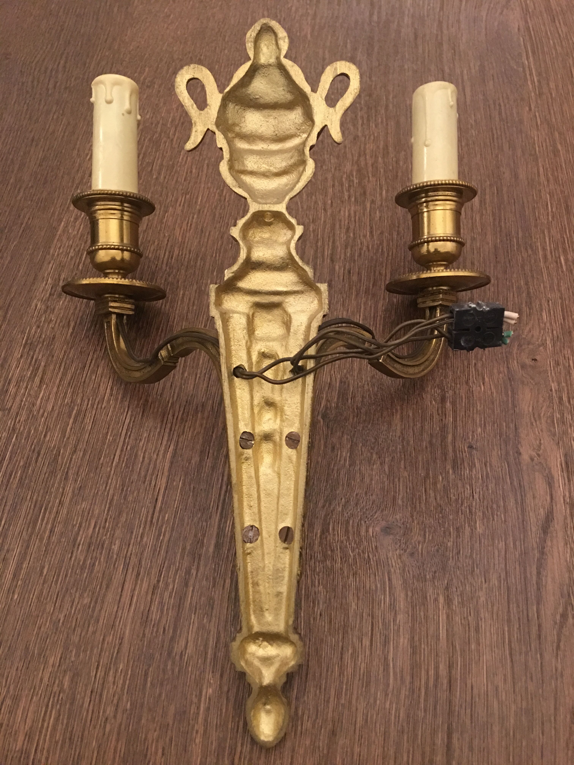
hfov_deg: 48.2
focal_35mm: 29
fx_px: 641
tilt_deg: -61.0
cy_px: 382
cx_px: 287
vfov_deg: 61.7
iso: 125
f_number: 2.2
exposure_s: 1/8
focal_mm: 4.15
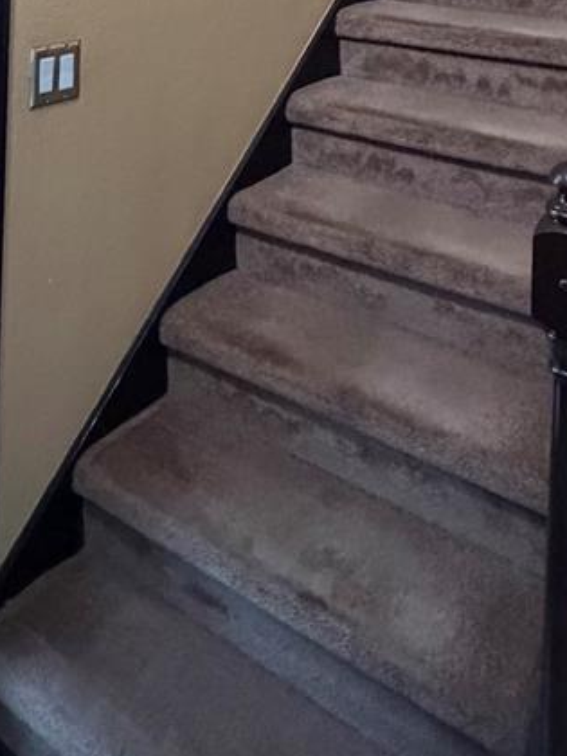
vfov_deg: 37.6
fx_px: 874
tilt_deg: +0.0
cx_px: 311
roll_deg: -2.3
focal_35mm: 40
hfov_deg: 35.9
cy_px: -110
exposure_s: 1/60
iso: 1000
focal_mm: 2.22
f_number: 2.2
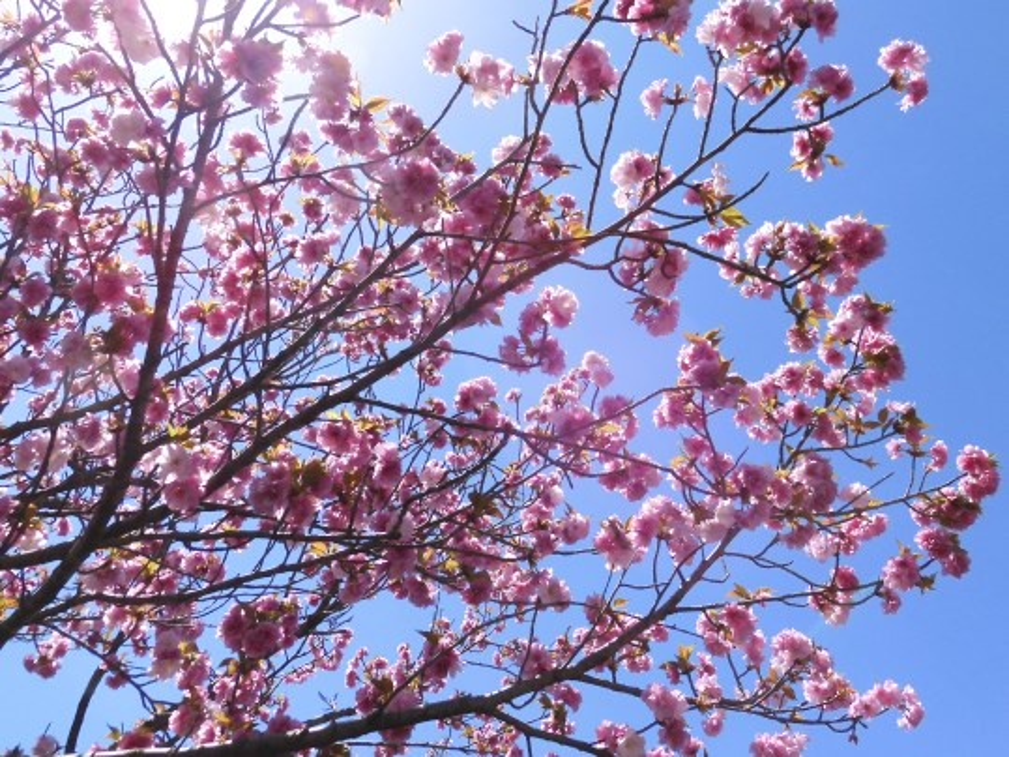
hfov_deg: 71.6
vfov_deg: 56.8
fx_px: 699
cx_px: 504
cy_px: 378
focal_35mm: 24
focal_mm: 4.3
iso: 100
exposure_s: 1/1250
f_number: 3.4
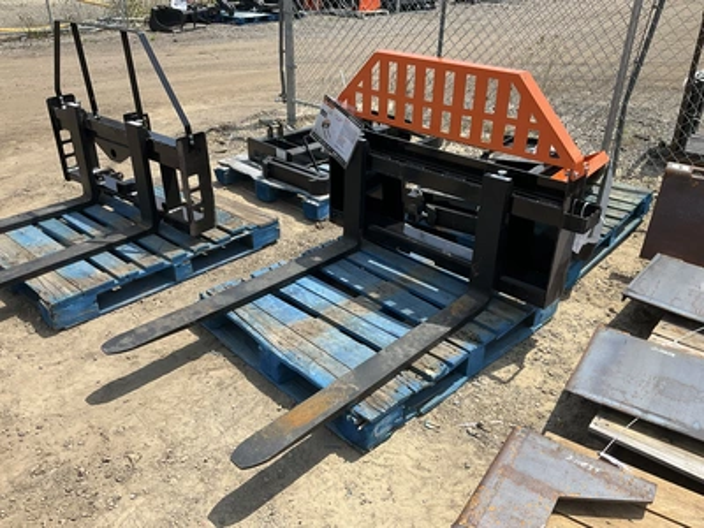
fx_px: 590
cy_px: 264
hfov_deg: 61.7
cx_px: 352
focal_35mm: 29
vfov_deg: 48.2
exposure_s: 1/1377
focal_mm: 3
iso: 25
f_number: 1.8
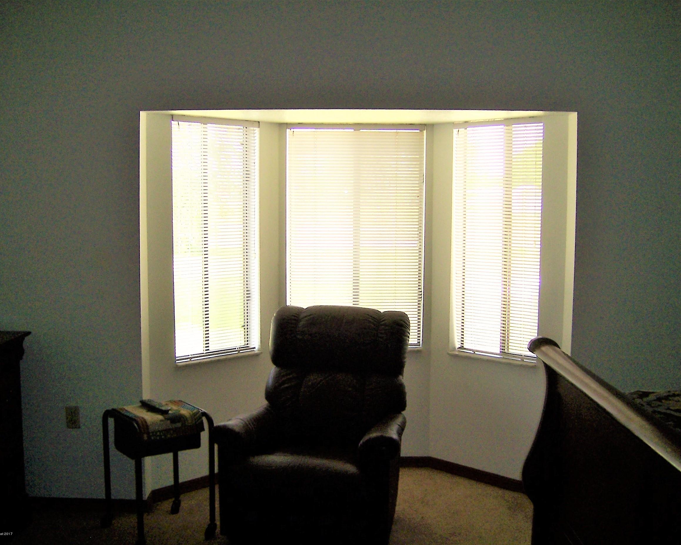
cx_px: 349
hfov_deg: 47.9
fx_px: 766
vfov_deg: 39.2
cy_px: 275
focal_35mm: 38
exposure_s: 1/90
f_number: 3
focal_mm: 6
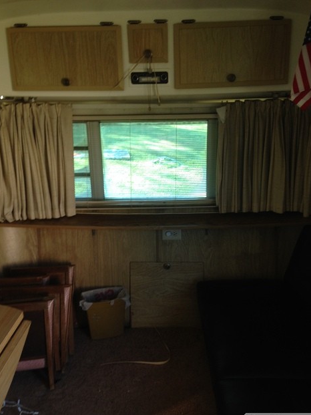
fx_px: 407
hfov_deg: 41.8
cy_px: 213
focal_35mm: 34
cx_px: 157
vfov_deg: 53.9
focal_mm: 4.12
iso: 64
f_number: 2.4
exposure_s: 1/40
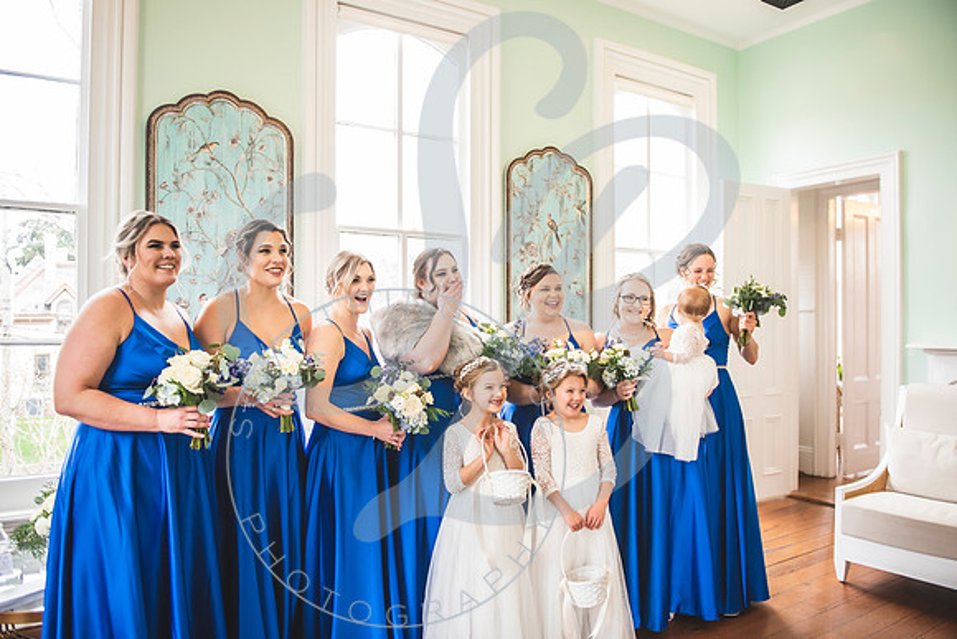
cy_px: 320
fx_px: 666
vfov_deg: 51.2
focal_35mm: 25
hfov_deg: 71.4
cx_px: 490
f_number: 2.8
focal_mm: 24
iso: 400
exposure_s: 1/125
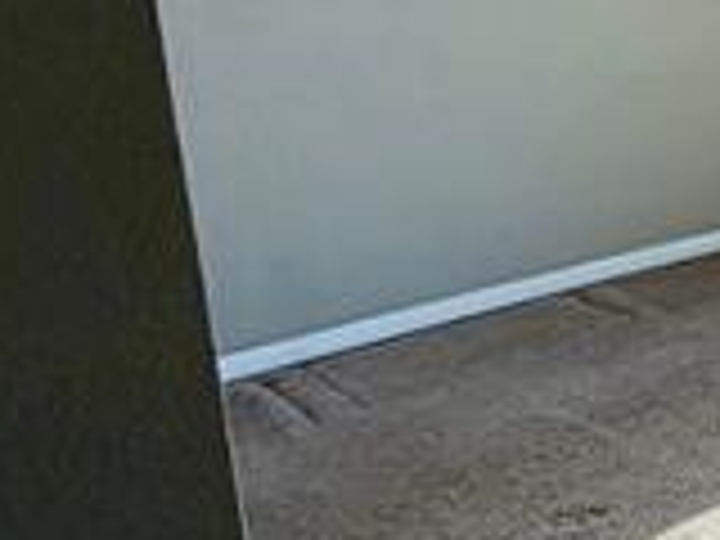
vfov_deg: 21.5
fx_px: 1394
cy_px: 72
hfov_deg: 21.2
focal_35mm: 67
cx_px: 1242
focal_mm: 2.22
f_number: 2.2
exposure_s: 1/120
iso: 80
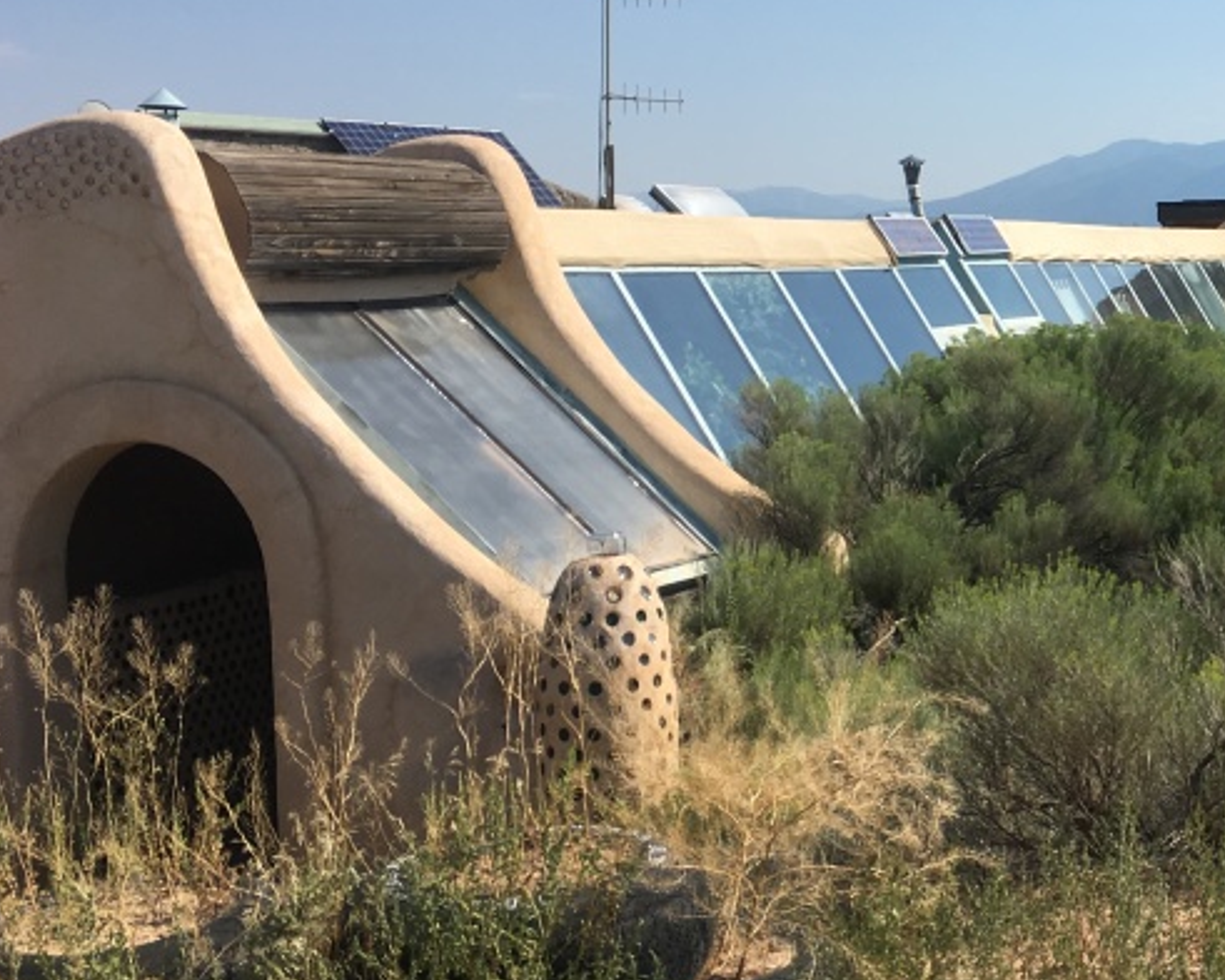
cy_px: 362
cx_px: 1213
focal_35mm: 59
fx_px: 2139
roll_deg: +2.0
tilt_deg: -2.0
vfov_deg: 25.7
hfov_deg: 29.9
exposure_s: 1/1972
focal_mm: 4.15
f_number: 2.2
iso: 25
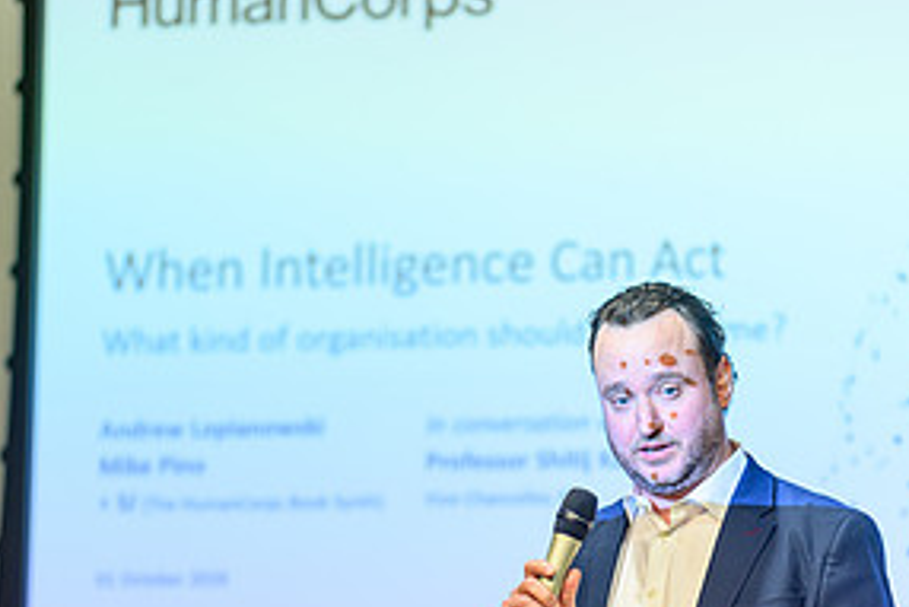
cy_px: 507
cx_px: 480
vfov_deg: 4.9
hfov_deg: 7.4
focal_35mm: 278
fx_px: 7023
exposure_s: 1/160
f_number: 1.8
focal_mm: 135
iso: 64
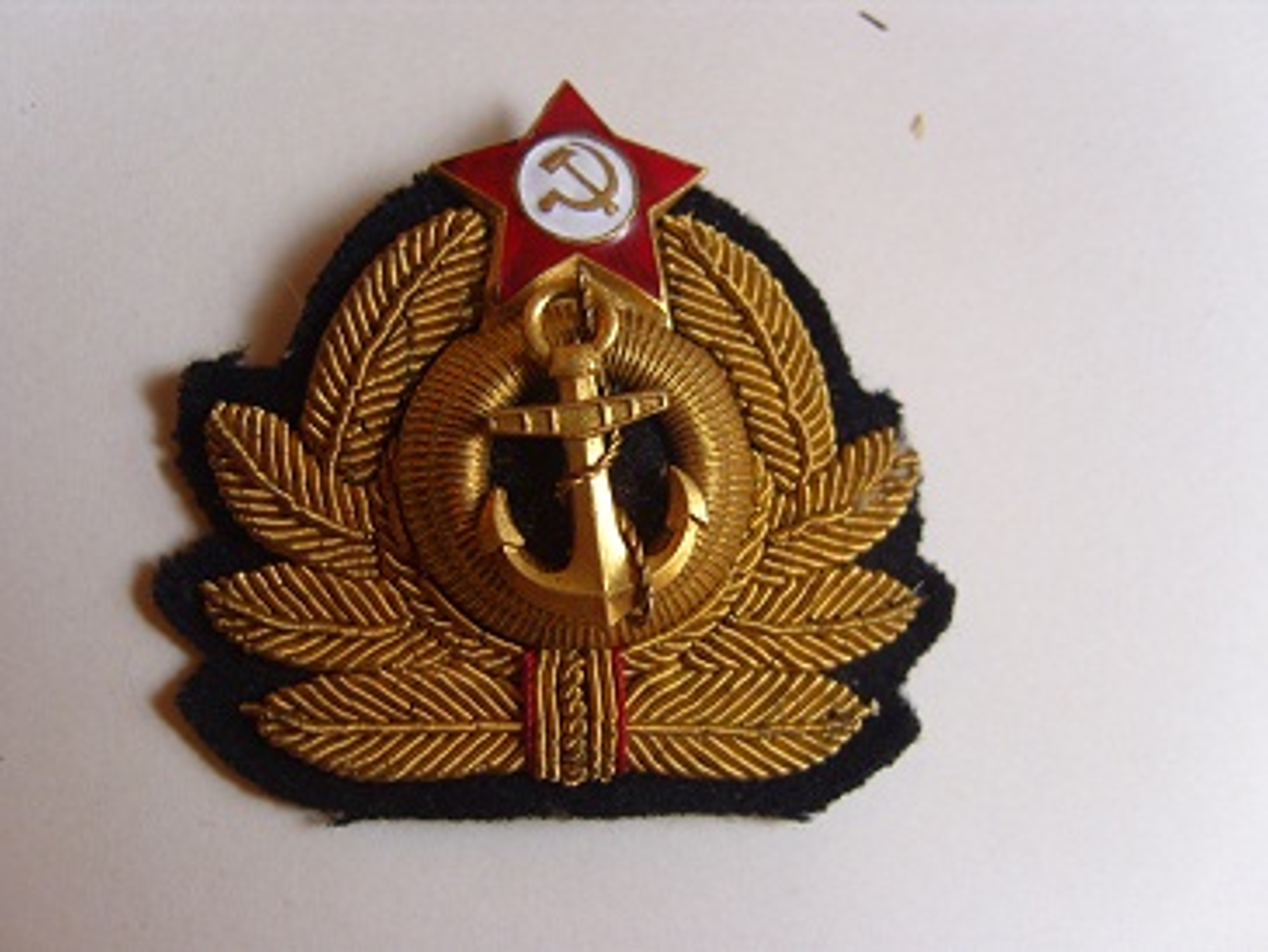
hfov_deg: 52.6
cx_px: 634
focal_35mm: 35
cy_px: 476
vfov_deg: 40.7
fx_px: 1282
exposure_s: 1/45
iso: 80
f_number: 2.8
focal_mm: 7.4
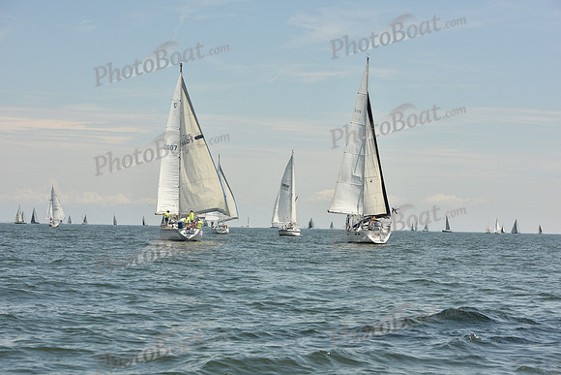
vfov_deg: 14.9
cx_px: 280
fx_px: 1434
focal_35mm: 92
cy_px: 188
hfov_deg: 22.1
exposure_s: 1/1600
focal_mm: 92
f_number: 9
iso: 320
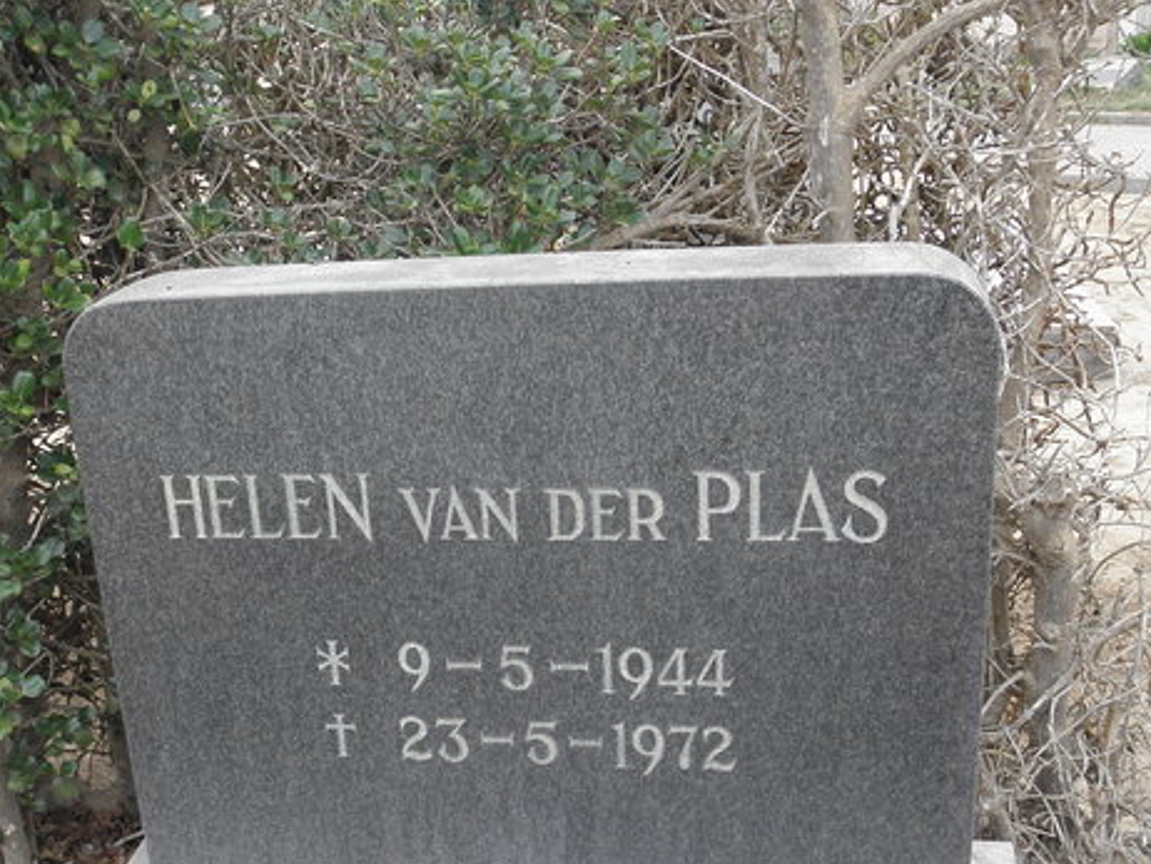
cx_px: 391
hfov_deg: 41.6
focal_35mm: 45
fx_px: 1497
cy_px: 568
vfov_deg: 32.0
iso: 64
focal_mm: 4.6
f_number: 4
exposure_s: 1/60
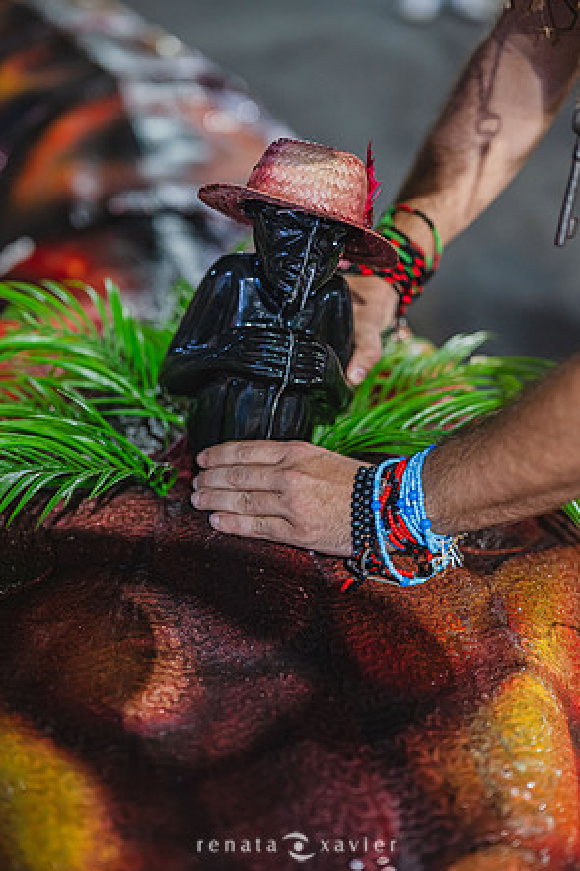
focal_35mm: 51
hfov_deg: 26.5
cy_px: 436
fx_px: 1232
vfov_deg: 38.9
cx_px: 294
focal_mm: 50
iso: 1600
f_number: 1.6
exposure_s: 1/400
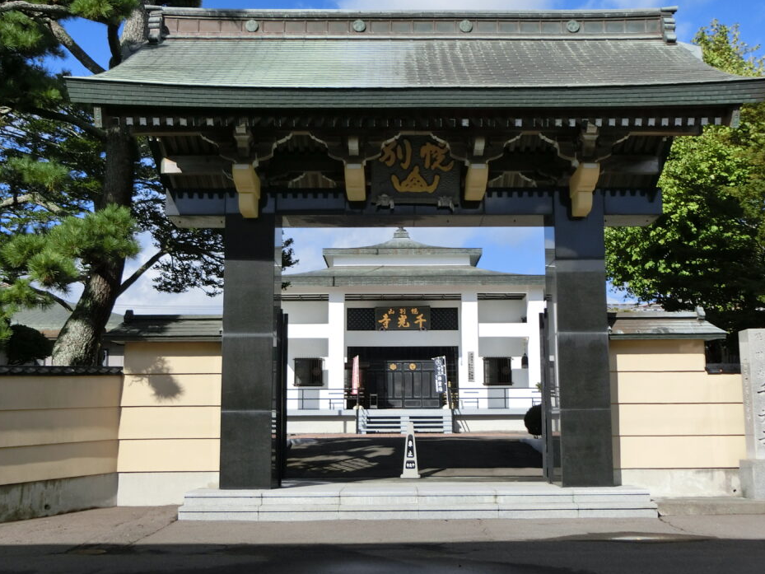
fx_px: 950
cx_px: 400
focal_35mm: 43
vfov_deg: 33.6
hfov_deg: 43.8
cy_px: 287
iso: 80
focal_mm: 6.9
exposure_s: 1/800
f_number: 4.1
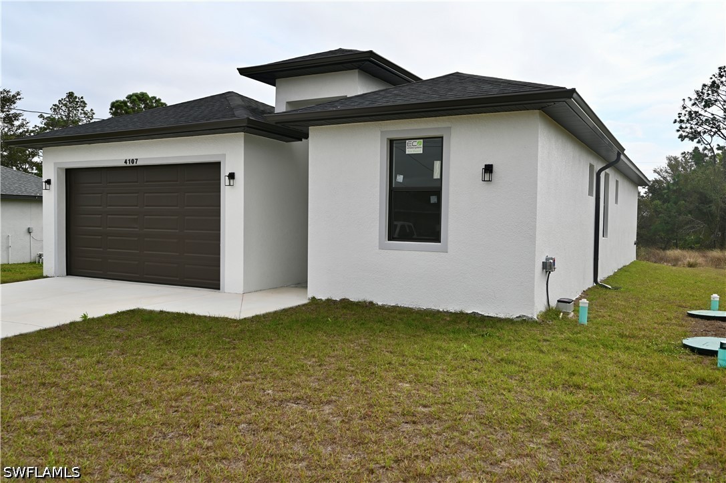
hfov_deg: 67.4
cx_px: 363
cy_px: 242
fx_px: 544
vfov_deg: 47.9
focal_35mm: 27
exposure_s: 1/320
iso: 100
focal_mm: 27
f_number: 7.1
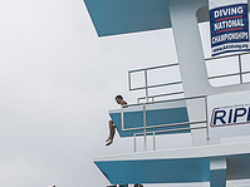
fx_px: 505
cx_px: 20
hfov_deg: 26.7
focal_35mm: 70
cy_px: 242
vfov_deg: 19.4
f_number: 6.3
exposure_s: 1/640
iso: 200
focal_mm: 12
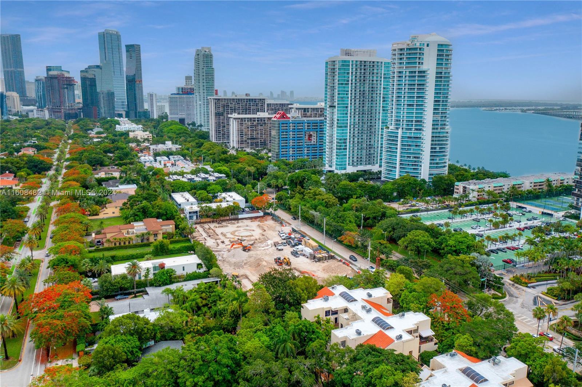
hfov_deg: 65.5
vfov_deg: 46.4
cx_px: 291
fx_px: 452
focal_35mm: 28
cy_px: 194
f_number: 4.5
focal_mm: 10.26
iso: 100
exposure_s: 1/160
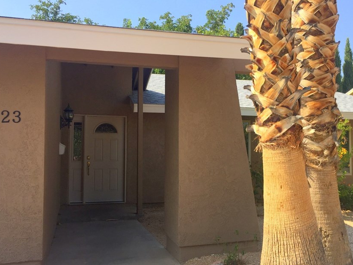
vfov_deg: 39.6
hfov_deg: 51.3
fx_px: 367
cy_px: 141
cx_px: 193
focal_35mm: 36
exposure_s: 1/1099
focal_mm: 4.15
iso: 32
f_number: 2.2
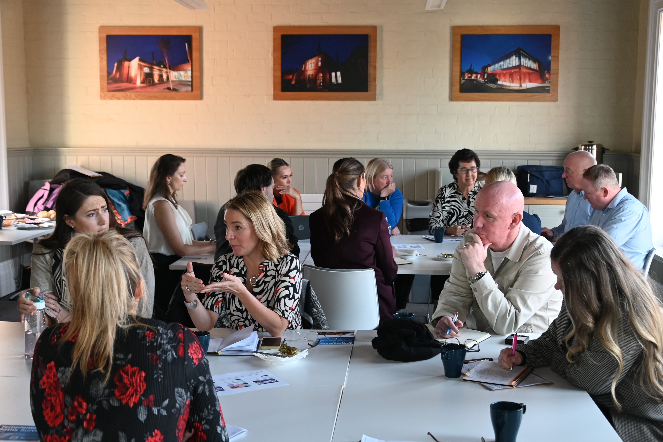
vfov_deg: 29.2
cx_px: 338
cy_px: 219
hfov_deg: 42.7
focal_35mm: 46
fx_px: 847
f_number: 4.2
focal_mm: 30
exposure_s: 1/60
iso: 560
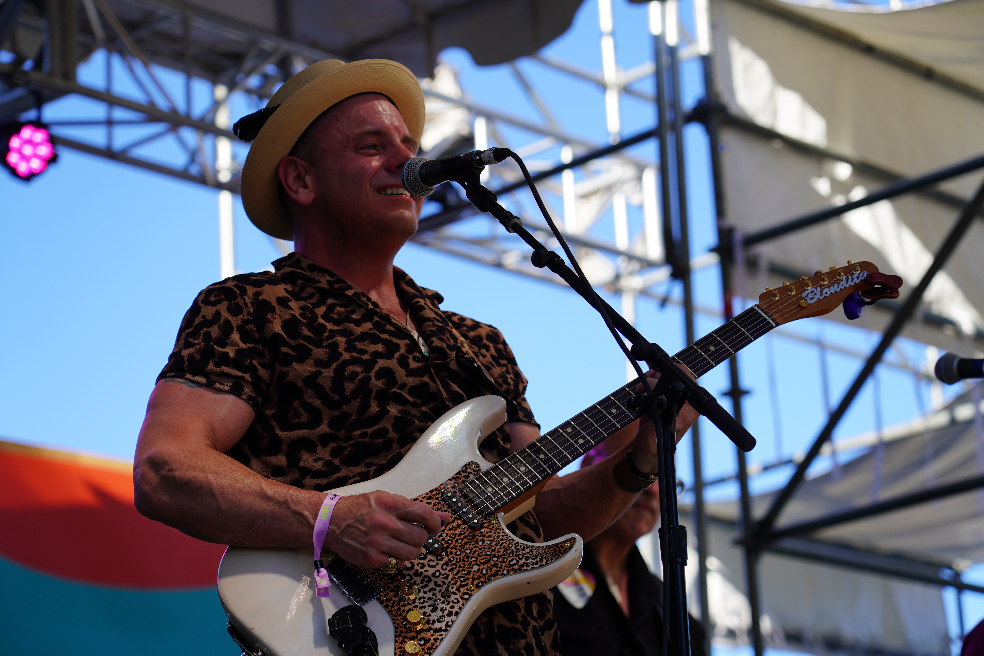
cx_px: 492
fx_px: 2870
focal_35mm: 105
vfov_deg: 13.0
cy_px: 328
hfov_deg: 19.5
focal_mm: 105
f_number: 5
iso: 100
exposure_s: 1/250
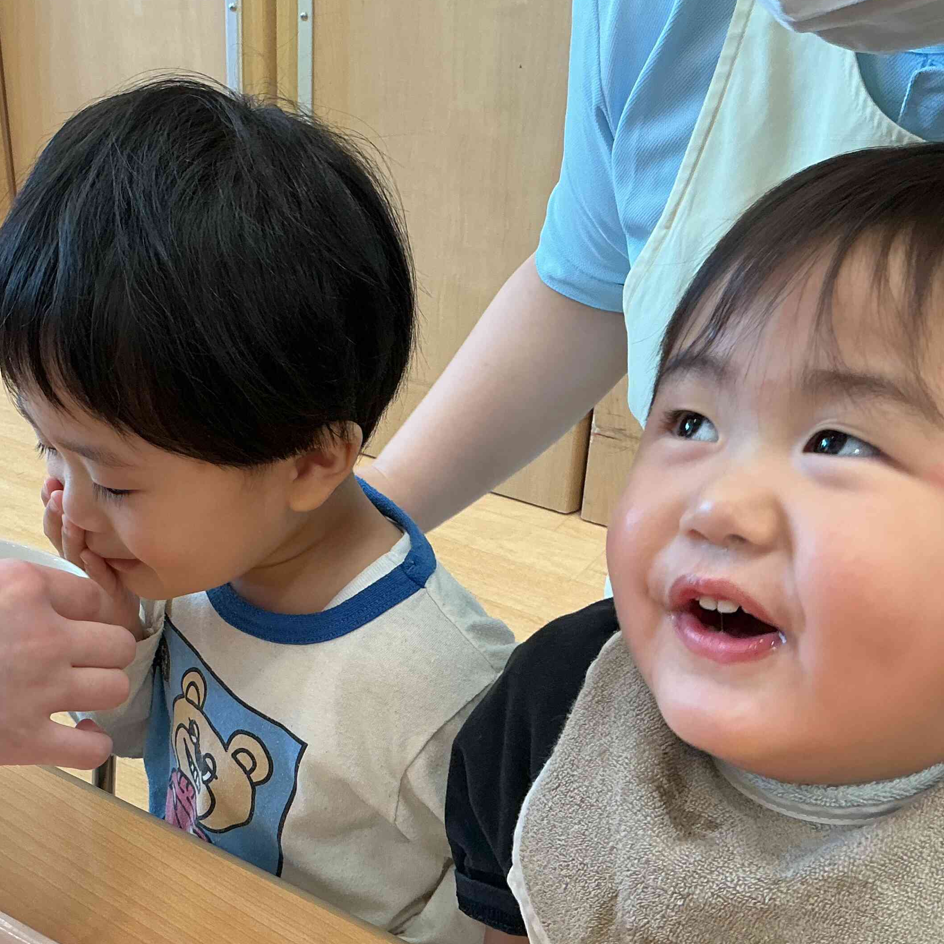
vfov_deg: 34.3
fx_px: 1512
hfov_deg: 34.4
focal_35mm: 49
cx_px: 314
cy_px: 642
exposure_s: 1/100
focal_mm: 3
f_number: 1.8
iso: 64
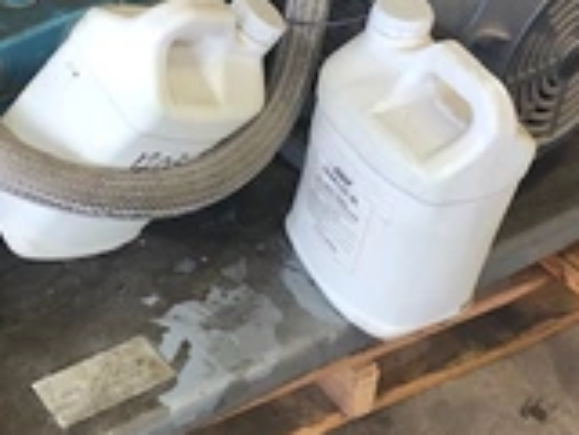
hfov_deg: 29.2
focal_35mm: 65
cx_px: 123
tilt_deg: -36.2
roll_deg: -0.4
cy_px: 156
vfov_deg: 22.5
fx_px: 1087
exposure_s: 1/15
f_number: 1.8
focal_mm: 4.25
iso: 32
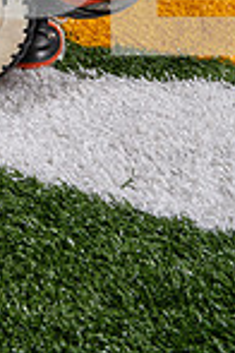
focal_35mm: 101
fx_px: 989
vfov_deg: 17.9
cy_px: -185
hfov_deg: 13.0
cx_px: -79
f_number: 5.6
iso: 200
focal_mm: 33
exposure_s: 1/200
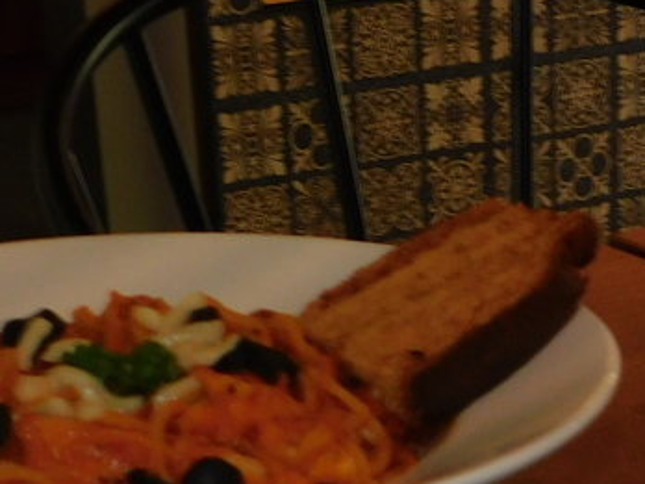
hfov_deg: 15.7
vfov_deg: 11.2
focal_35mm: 124
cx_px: 593
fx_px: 2310
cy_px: 825
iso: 200
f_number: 3.5
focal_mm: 6.3
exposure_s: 1/30
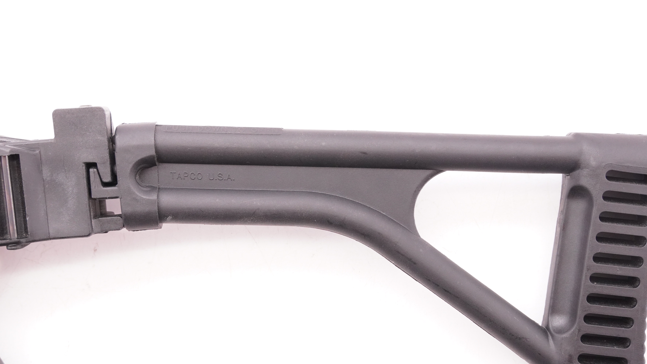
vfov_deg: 21.9
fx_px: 937
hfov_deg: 38.1
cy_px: 218
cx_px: 319
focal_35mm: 55
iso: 1250
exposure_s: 1/125
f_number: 5.6
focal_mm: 29
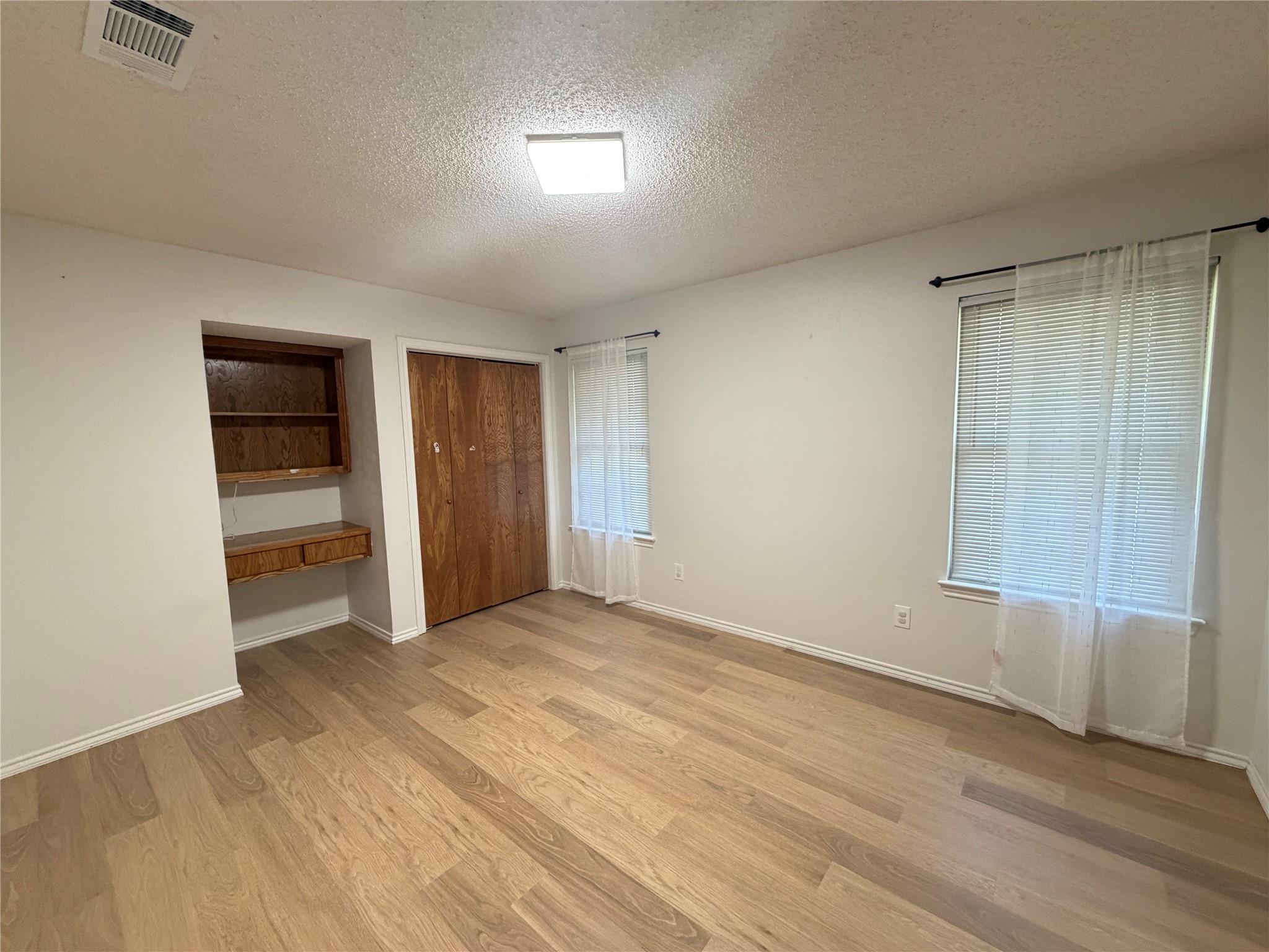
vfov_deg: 85.7
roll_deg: +2.1
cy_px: 476
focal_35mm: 14
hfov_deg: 102.1
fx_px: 513
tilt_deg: -5.3
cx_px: 634
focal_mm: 2.22
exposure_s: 1/60
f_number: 2.2
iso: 400
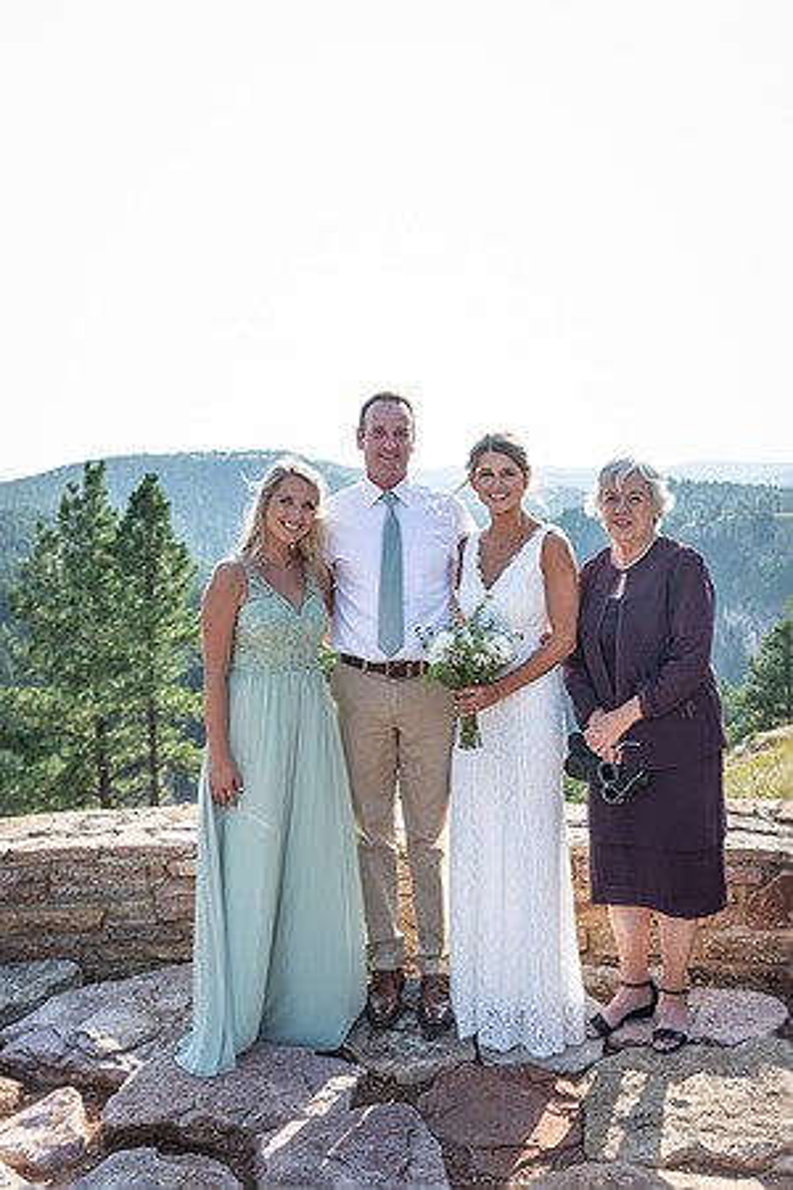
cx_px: 396
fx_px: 1189
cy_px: 595
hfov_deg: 36.9
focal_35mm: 36
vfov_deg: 53.1
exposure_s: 1/400
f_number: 3.5
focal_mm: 36
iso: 125
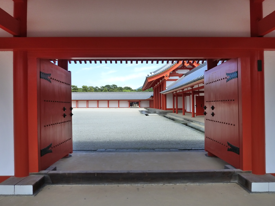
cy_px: 103
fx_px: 199
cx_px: 138
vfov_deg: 54.9
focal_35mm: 25
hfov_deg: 69.4
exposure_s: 1/250
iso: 200
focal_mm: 4.1
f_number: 4
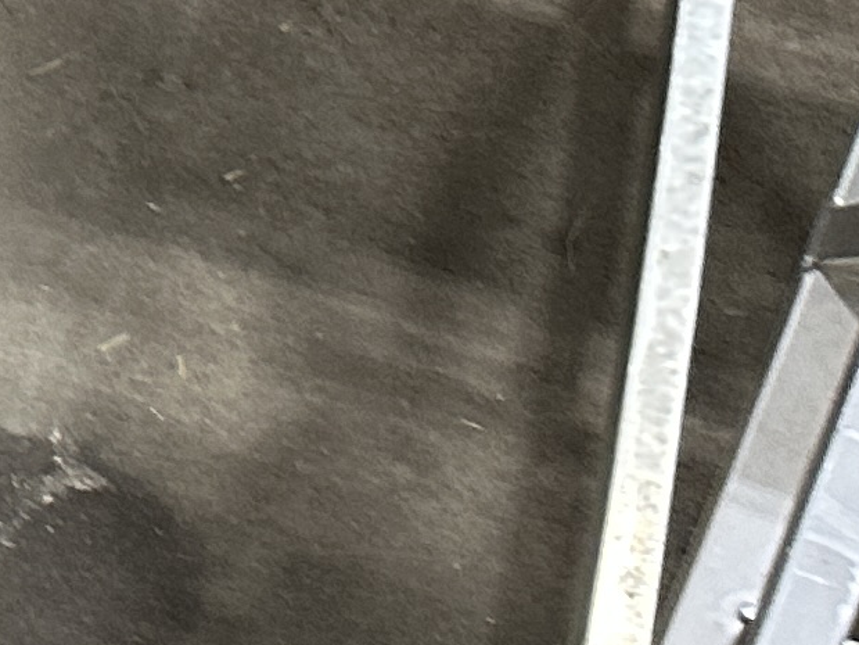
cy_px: 22
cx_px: -1743
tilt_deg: -42.8
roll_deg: +3.3
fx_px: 3871
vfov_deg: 9.5
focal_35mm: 156
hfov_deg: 9.7
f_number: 1.78
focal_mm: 6.86
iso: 200
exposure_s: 1/60
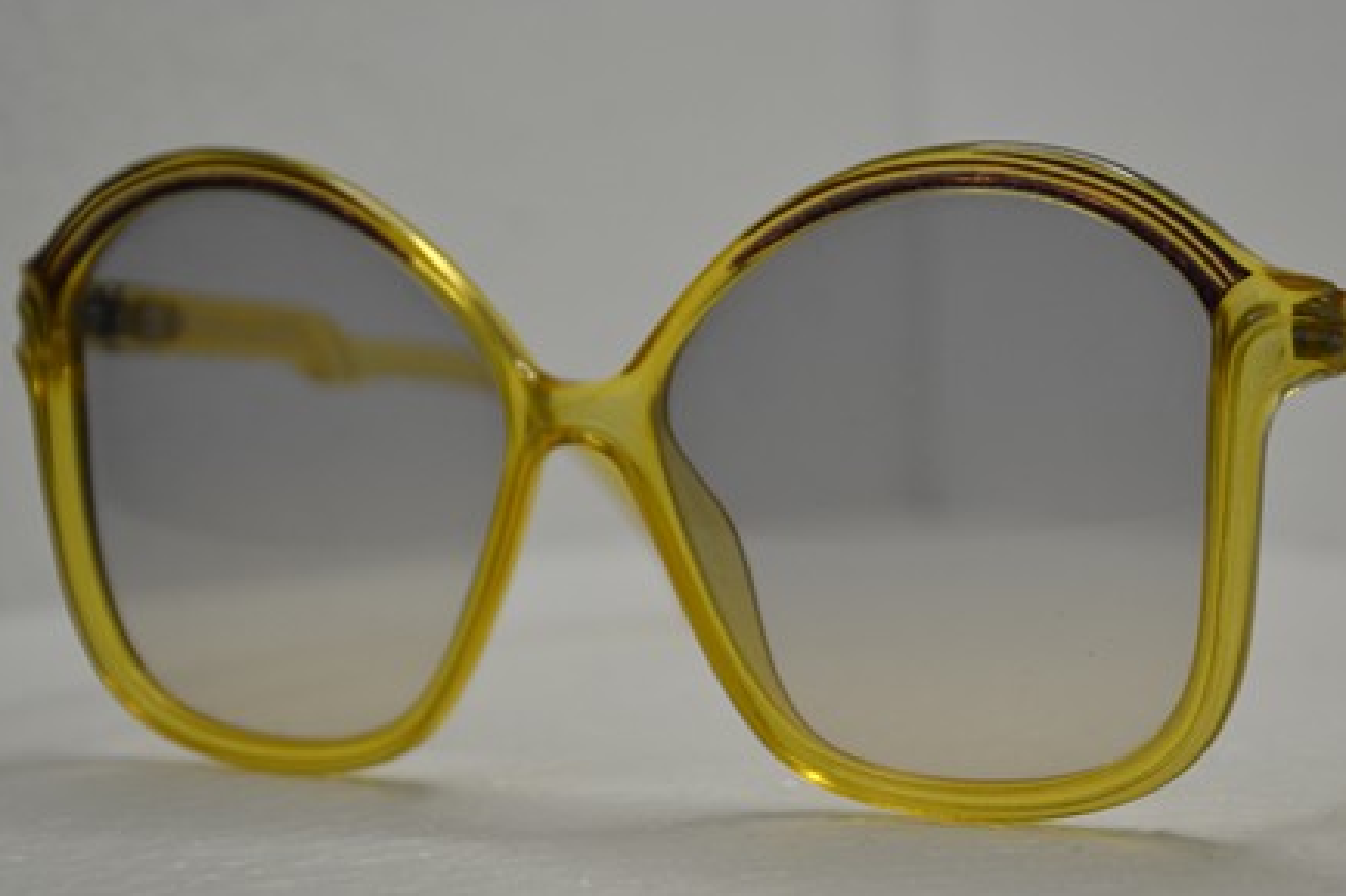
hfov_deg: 15.0
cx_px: 828
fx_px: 5120
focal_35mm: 137
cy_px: 437
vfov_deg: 10.0
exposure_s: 1/100
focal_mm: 66
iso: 400
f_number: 5.3
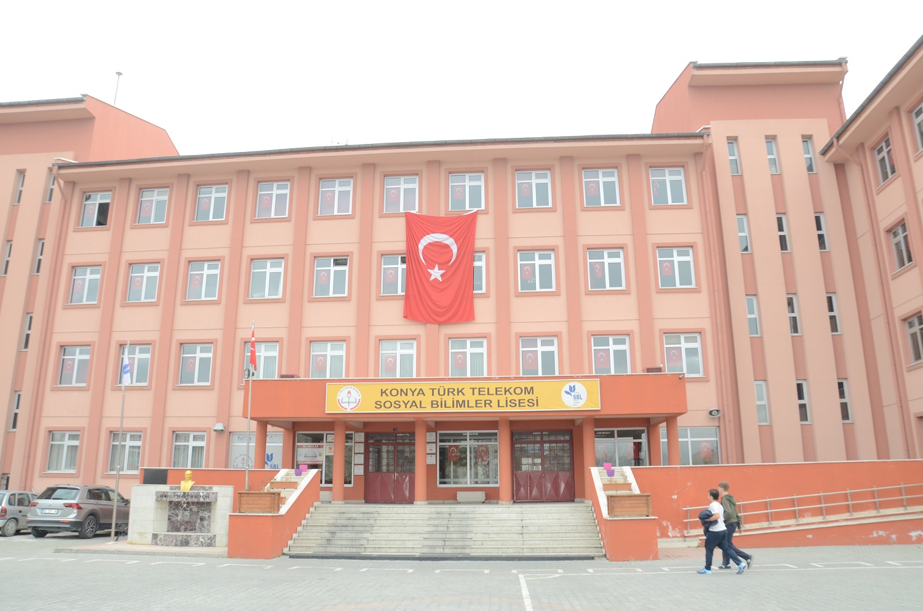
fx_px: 691
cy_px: 306
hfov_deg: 67.5
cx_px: 462
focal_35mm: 27
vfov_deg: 47.7
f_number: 8
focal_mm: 18
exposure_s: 1/250
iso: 400
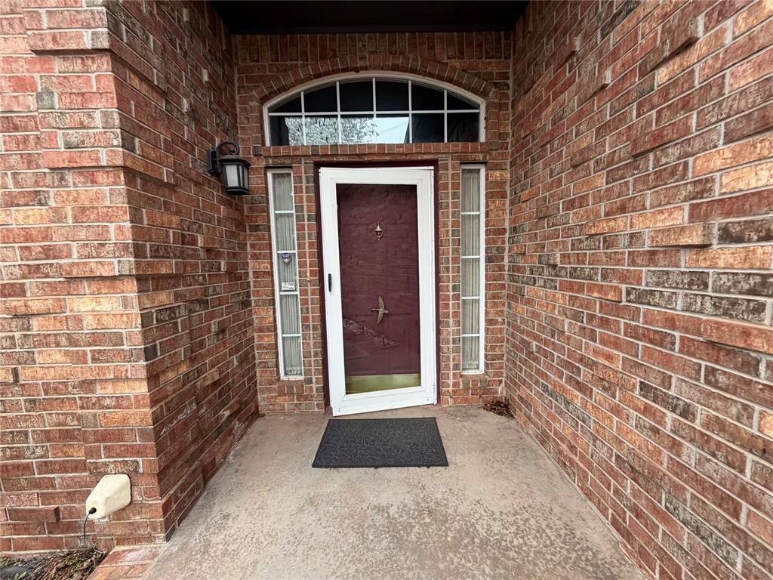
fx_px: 313
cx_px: 386
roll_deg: +0.0
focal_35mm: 14
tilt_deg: -3.1
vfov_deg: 85.7
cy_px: 290
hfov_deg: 102.1
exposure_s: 1/121
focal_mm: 2.22
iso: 200
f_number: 2.2
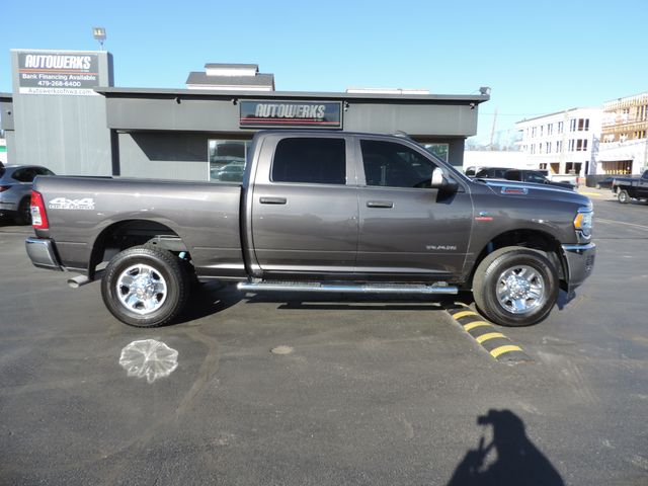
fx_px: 449
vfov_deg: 56.8
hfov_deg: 71.6
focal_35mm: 24
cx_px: 324
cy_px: 243
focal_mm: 4.3
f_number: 3
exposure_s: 1/640
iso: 80
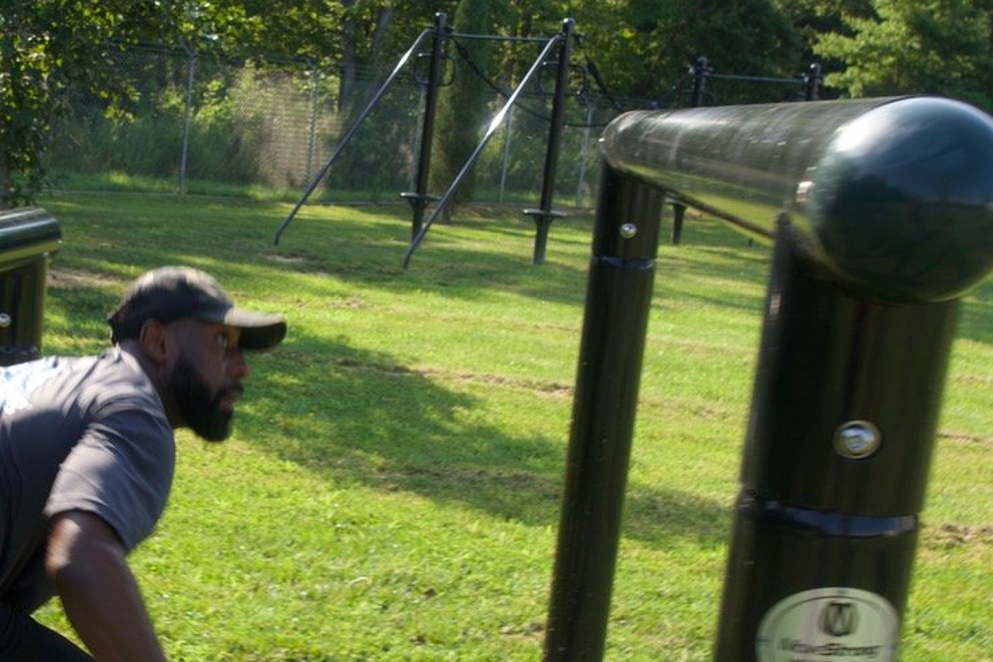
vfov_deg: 21.8
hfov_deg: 31.5
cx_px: 194
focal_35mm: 62
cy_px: 438
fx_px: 1710
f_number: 6.3
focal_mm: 24
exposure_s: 1/100
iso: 100
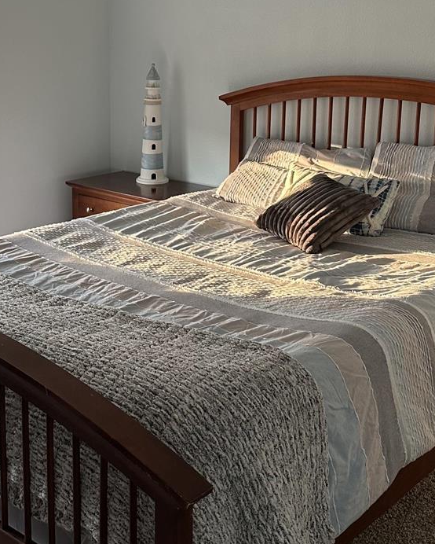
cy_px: 171
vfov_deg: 35.5
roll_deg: -1.7
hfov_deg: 29.1
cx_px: 203
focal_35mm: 52
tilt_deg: -11.0
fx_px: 836
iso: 160
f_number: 1.78
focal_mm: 6.86
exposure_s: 1/60
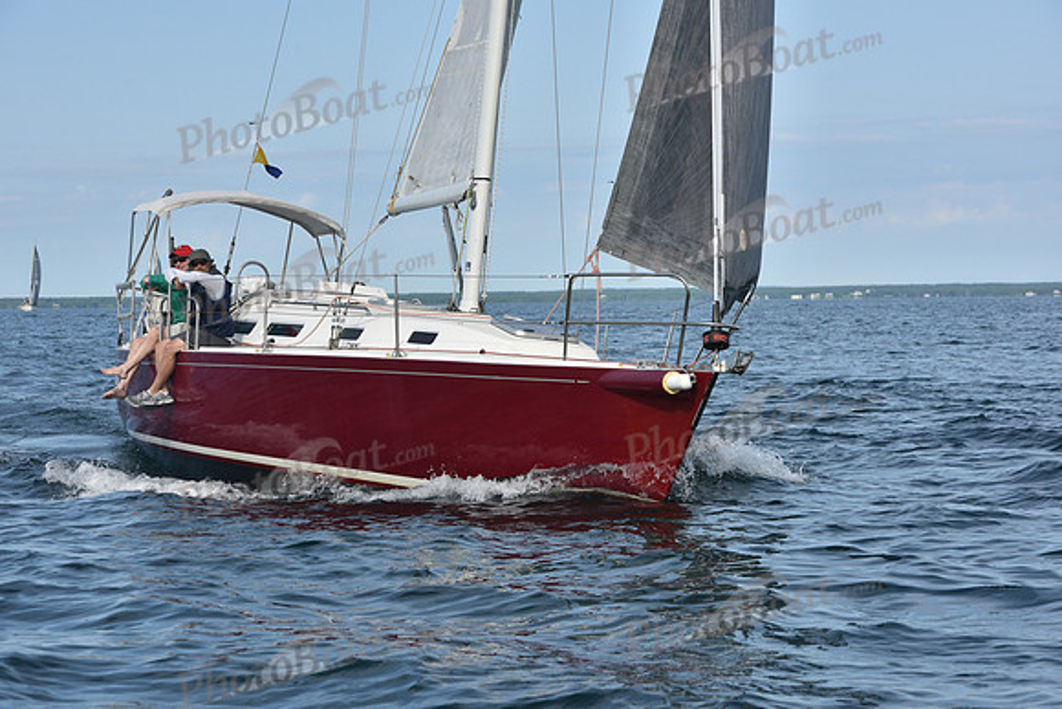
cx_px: 531
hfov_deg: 20.8
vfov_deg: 14.0
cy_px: 354
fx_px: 2892
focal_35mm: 98
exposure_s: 1/1000
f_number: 9
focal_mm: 98
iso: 320
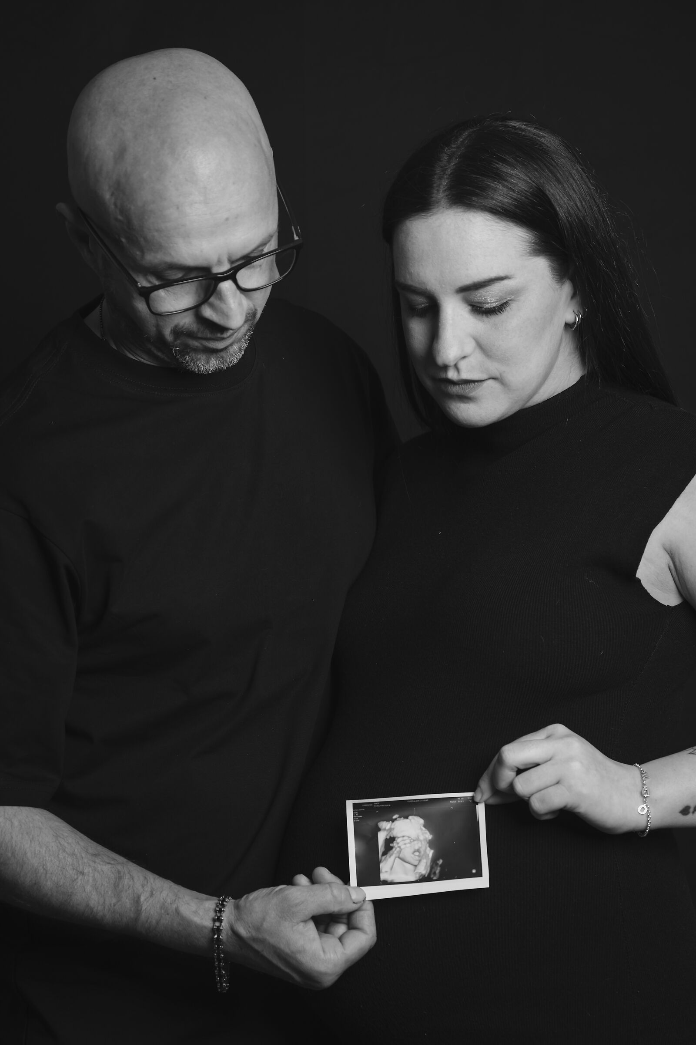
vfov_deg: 32.9
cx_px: 348
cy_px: 522
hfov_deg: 22.3
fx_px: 1769
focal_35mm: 61
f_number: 4
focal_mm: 61
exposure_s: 1/160
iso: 64
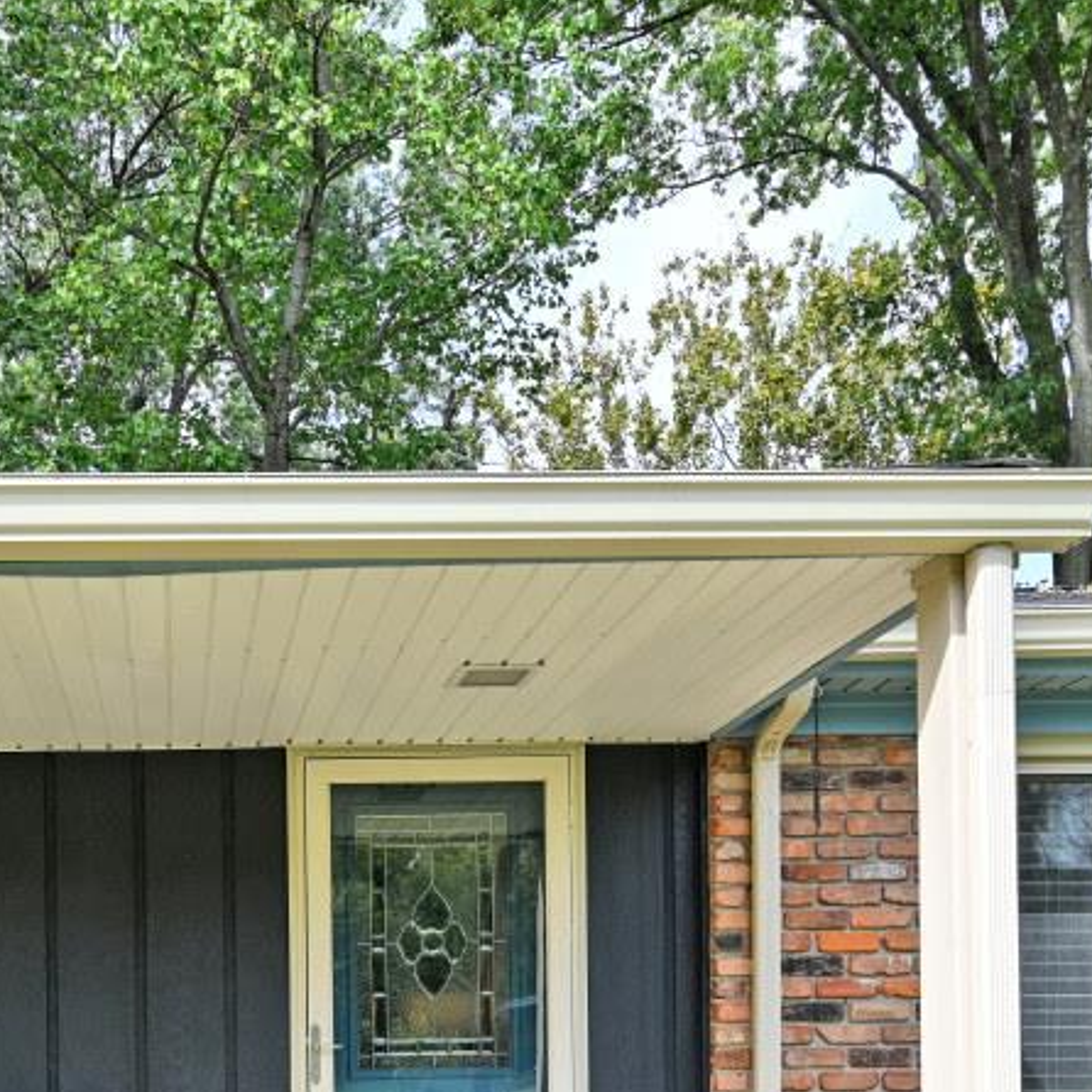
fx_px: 1428
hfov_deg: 39.7
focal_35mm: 40
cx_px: 176
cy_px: 1080
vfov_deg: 37.6
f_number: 5.6
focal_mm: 14
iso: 110
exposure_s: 1/250
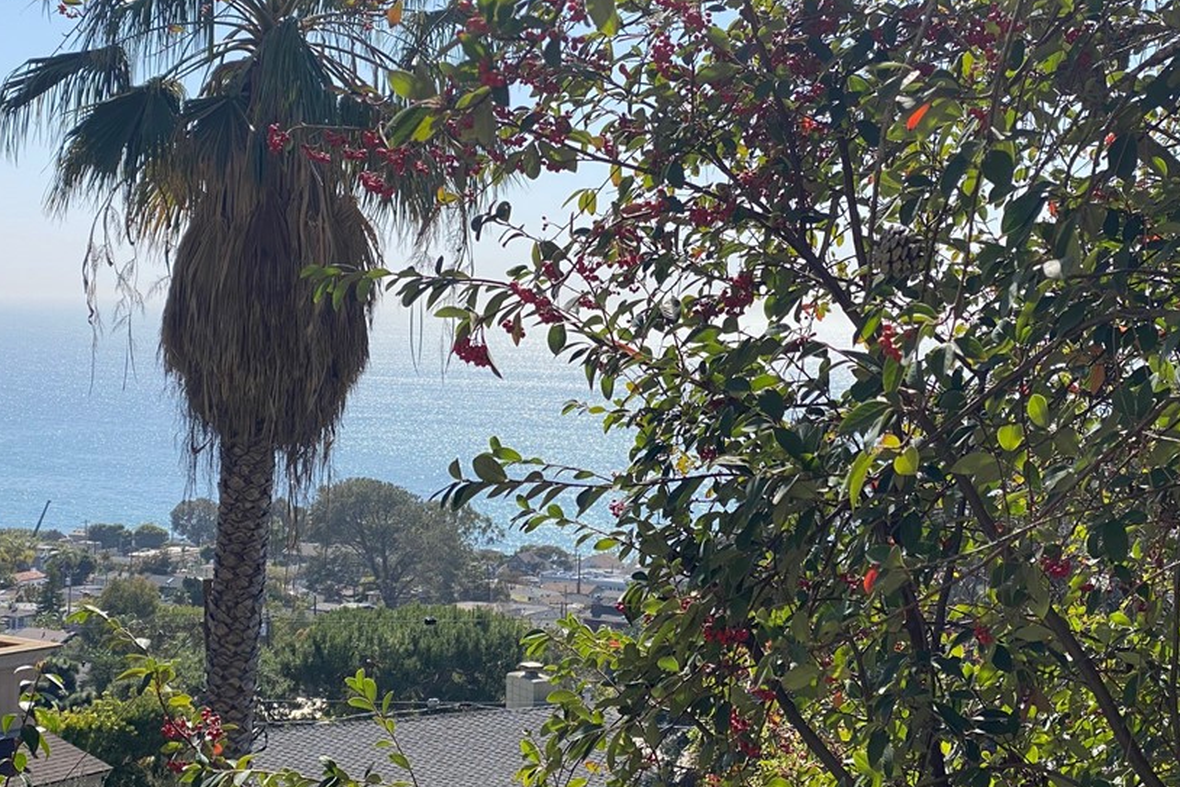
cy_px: 326
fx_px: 2229
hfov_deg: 29.6
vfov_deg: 20.0
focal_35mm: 68
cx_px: 609
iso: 20
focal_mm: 6
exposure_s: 1/1295
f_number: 2
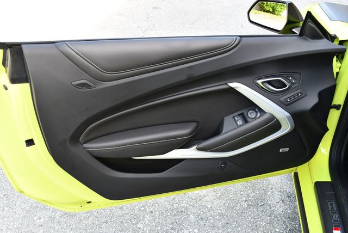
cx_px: 174
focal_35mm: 36
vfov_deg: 36.9
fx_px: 348
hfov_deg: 53.1
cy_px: 116
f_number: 4
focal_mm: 18
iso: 400
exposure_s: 1/250
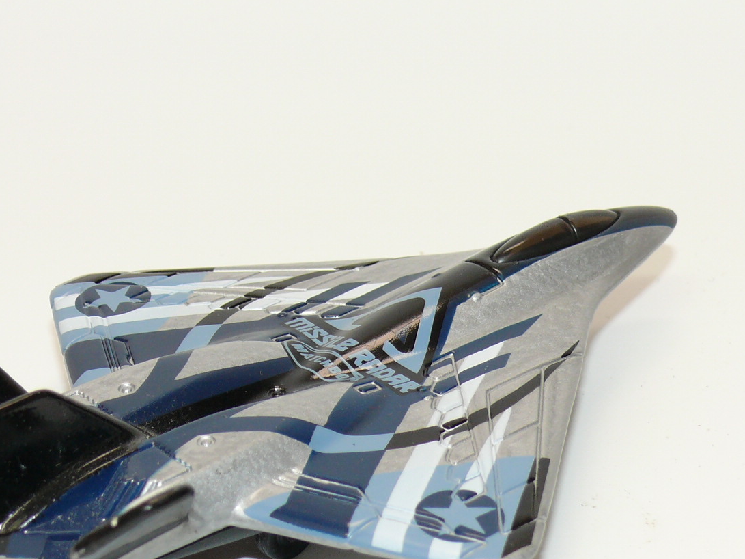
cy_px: 391
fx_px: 2367
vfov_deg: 13.4
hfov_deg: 17.9
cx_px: 325
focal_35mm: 110
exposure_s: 1/30
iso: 100
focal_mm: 11.3
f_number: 4
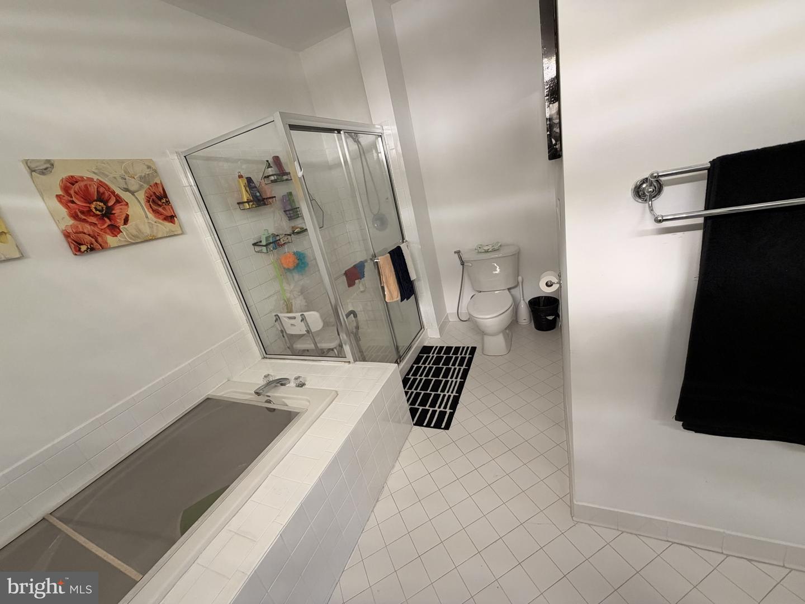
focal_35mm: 14
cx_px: 402
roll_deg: +13.3
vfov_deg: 85.7
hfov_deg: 102.1
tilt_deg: -19.8
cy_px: 302
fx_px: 326
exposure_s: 1/120
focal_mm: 2.22
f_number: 2.2
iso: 200
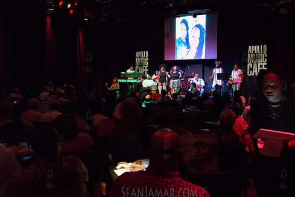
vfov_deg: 41.2
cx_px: 167
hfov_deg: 58.5
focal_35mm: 32
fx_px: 262
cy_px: 91
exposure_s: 1/125
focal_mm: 27
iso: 4000
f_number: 2.8
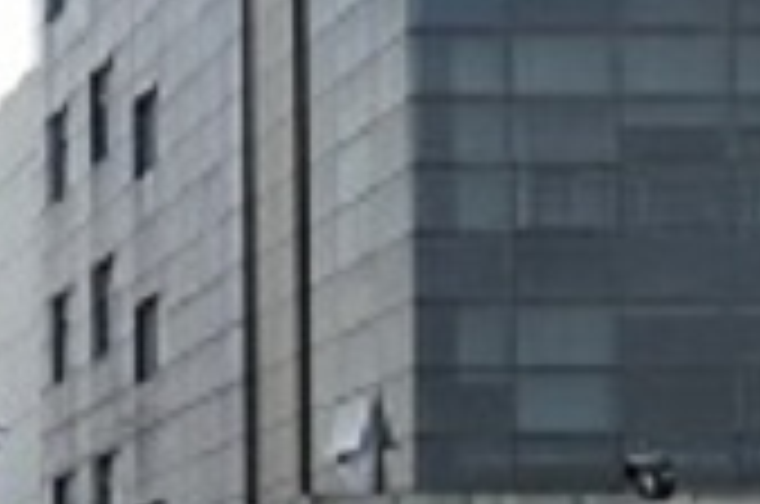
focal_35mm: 142
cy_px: 835
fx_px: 2992
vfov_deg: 9.3
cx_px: -688
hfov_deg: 12.9
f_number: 11
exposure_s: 1/200
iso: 320
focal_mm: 24
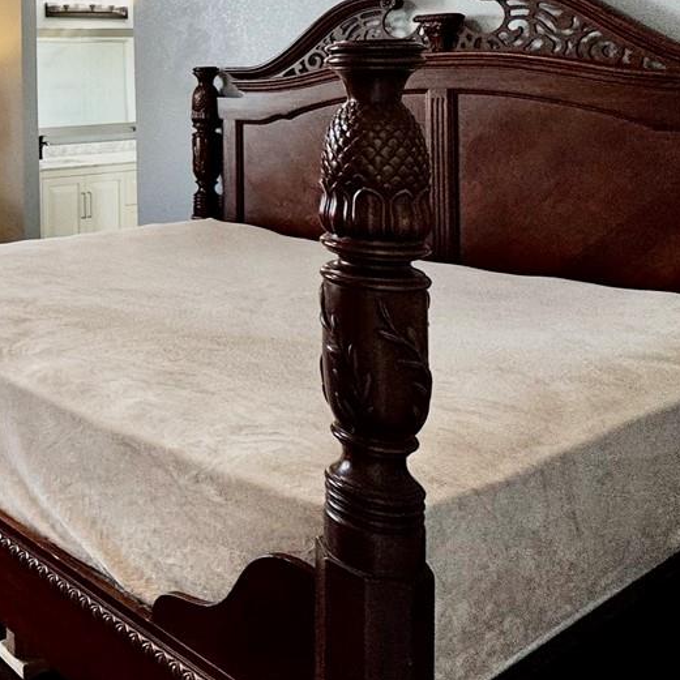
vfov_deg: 41.0
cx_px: -170
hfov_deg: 33.8
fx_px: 845
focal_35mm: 38
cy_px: 89
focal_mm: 2.22
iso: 100
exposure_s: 1/120
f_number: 2.2
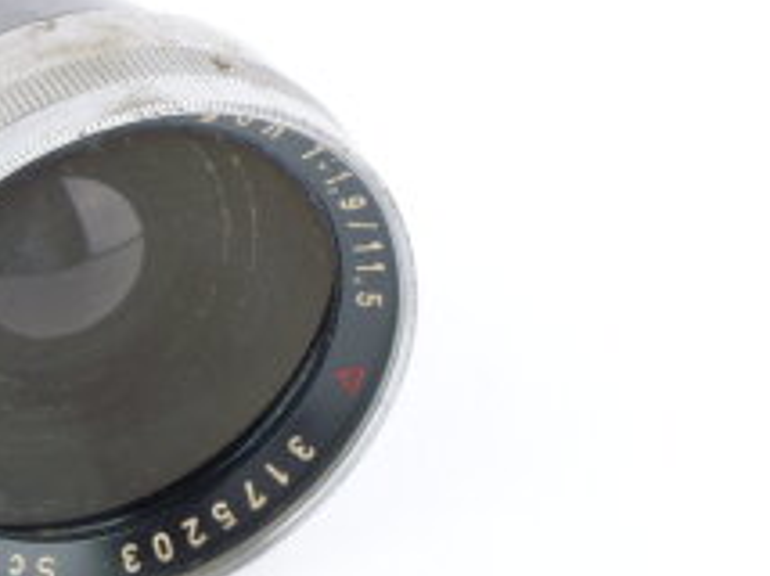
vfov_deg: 5.7
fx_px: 5733
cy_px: 184
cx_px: 86
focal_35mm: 258
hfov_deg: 7.7
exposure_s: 1/250
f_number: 13
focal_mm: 46
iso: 160
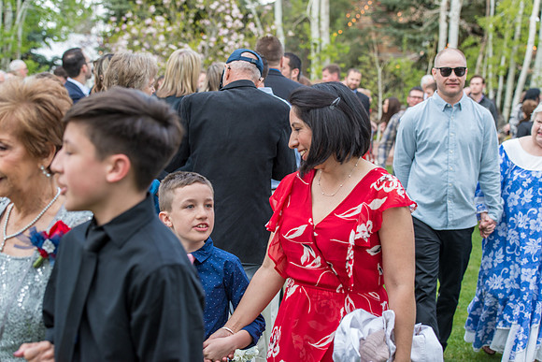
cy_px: 181
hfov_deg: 28.8
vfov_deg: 19.5
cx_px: 271
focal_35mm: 70
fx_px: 1054
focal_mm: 70
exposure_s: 1/200
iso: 400
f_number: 5
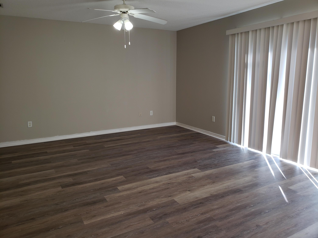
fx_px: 239
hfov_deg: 67.3
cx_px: 159
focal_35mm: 26
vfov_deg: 53.1
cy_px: 119
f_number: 2.4
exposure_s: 1/60
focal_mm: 4.3
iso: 80
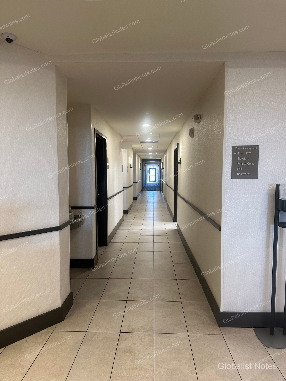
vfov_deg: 71.6
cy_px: 190
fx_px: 264
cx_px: 143
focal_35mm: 24
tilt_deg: -3.6
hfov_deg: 56.8
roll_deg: +0.1
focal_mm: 6.86
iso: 160
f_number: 1.78
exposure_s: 1/60
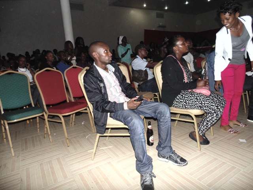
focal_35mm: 22
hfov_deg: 76.4
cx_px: 126
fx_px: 161
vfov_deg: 61.1
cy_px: 95
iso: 200
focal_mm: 4
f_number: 3.1
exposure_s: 1/30
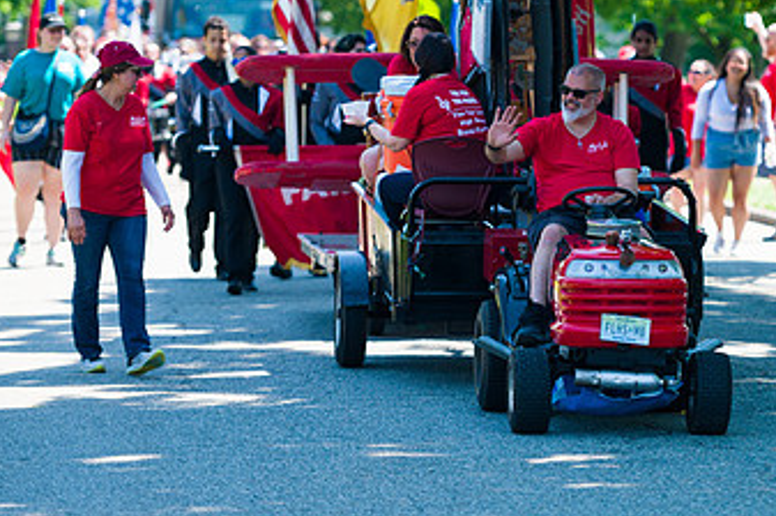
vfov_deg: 6.1
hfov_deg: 9.2
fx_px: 4824
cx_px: 640
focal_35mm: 224
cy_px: 205
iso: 200
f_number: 3.2
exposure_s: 1/2000
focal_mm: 130
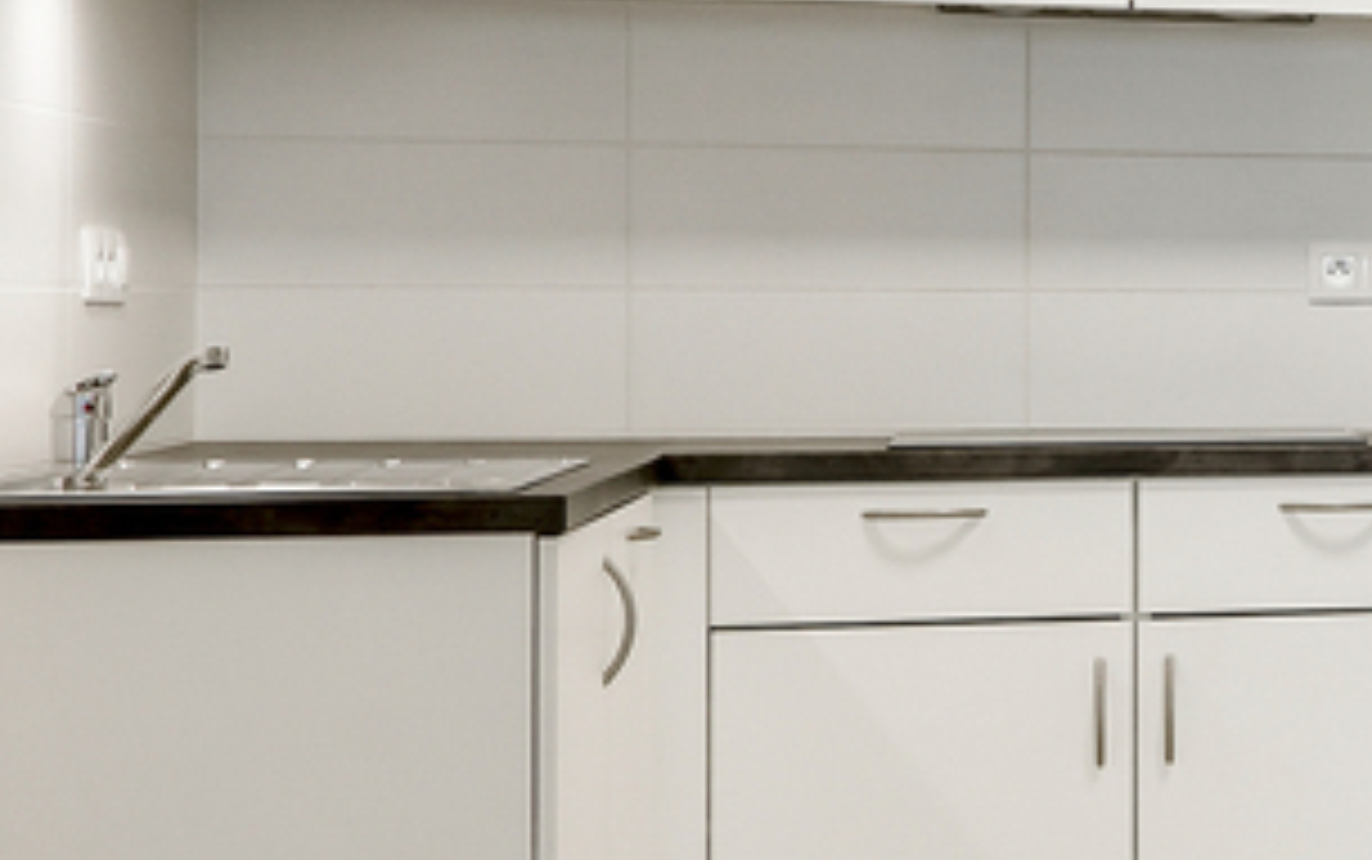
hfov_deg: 15.0
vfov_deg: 12.2
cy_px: 297
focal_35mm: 107
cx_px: 2910
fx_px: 4003
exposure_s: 1
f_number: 11
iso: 80
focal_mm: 16
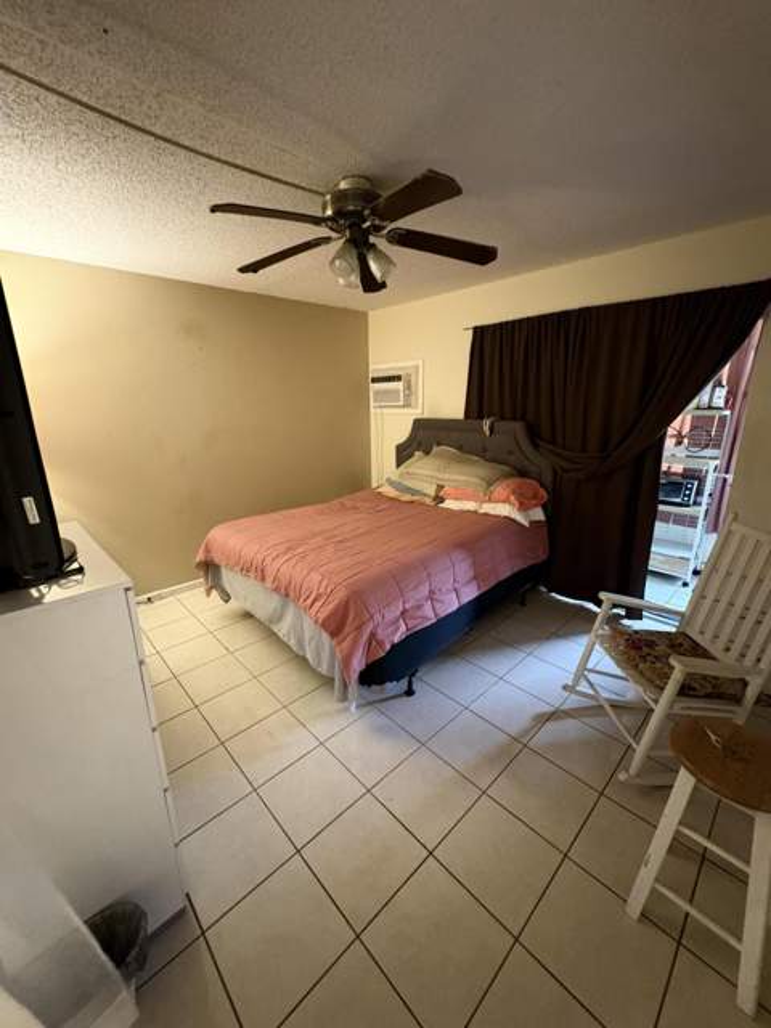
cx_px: 386
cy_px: 514
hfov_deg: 85.7
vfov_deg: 102.1
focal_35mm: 14
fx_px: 416
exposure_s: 1/30
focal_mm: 2.22
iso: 1000
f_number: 2.2
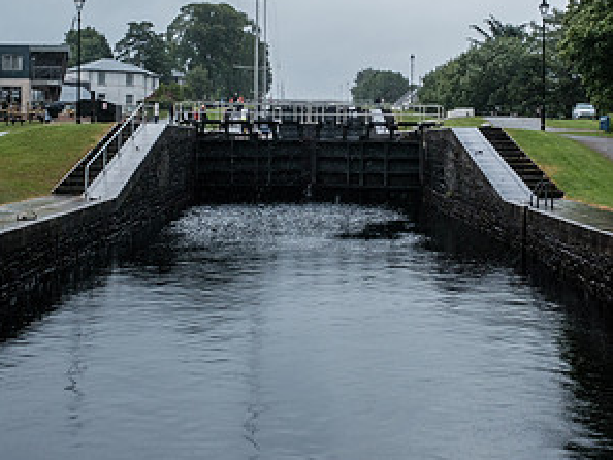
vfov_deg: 28.2
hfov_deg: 37.5
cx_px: 305
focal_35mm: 51
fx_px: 904
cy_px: 122
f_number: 20
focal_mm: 23.4
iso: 1600
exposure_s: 1/400
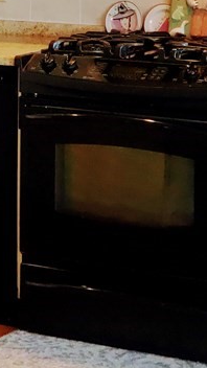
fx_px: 1610
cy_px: -32
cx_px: -64
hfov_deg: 7.3
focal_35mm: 165
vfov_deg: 12.8
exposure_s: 1/59
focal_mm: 6
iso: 250
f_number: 2.4
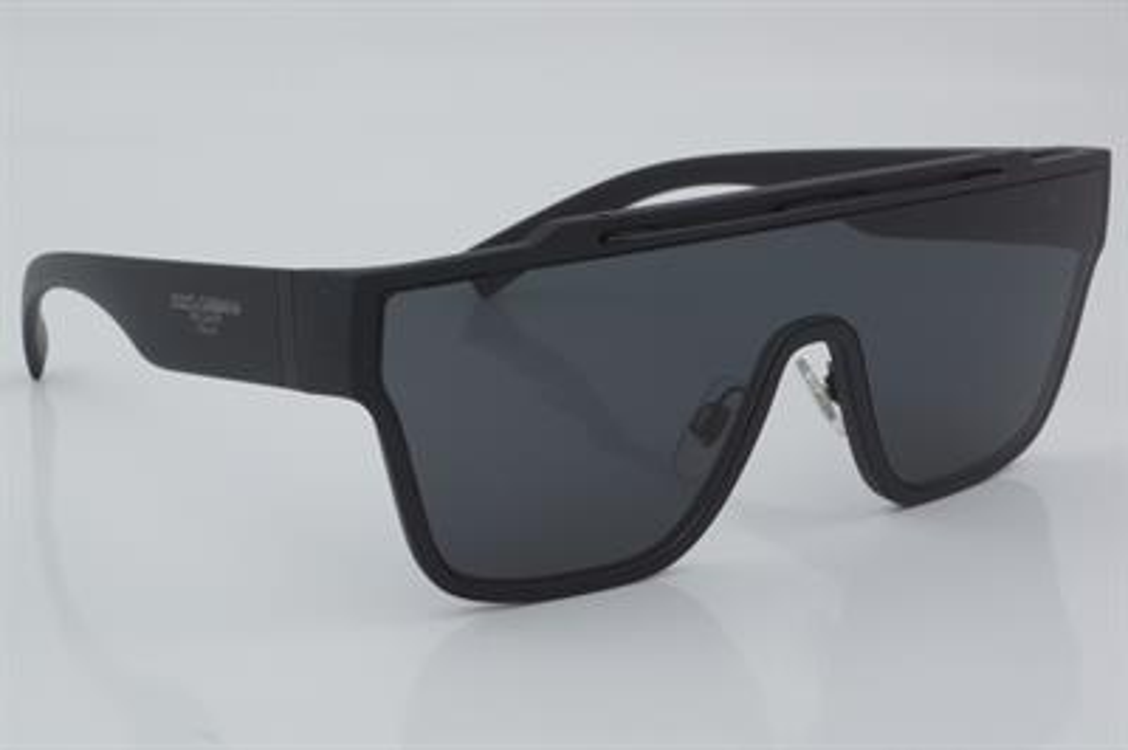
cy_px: 375
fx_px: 2583
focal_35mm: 82
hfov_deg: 24.6
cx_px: 564
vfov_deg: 16.5
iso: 100
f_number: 32
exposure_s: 1/4
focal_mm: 55
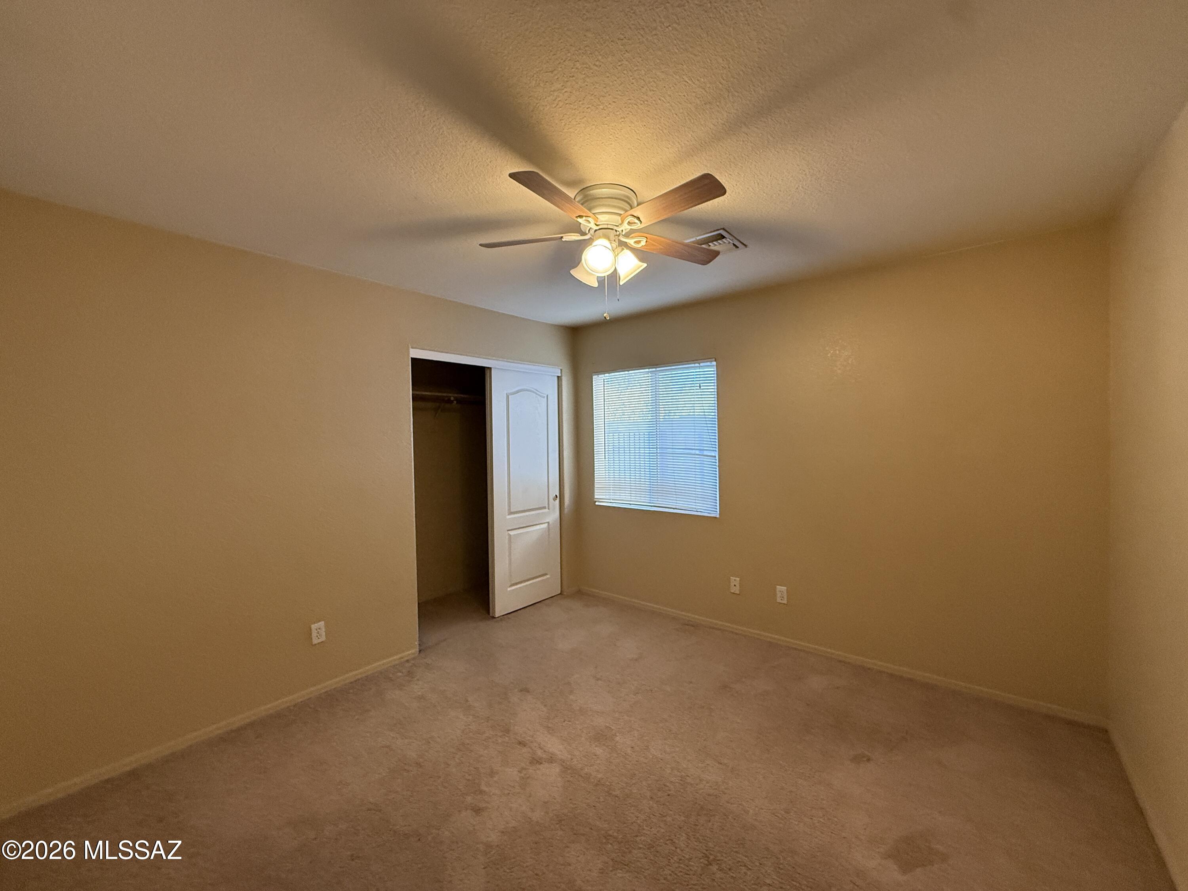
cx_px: 594
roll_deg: +0.3
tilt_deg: -0.8
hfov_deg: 102.1
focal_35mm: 14
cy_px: 446
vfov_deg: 85.7
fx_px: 480
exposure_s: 1/60
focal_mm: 2.22
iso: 400
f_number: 2.2
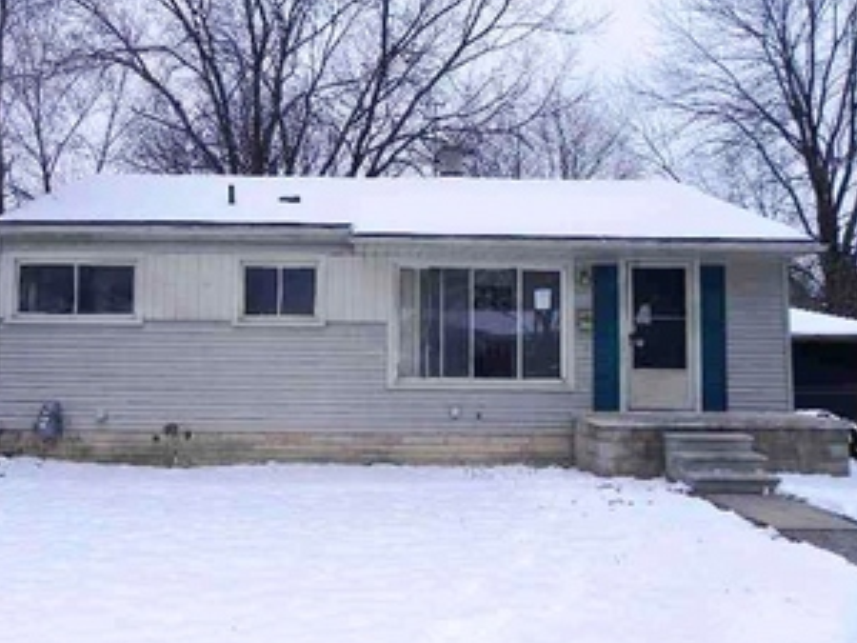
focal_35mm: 30
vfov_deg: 46.8
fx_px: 743
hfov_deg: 59.9
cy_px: 320
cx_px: 411
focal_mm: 4.6
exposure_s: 1/188
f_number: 4.5
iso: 224
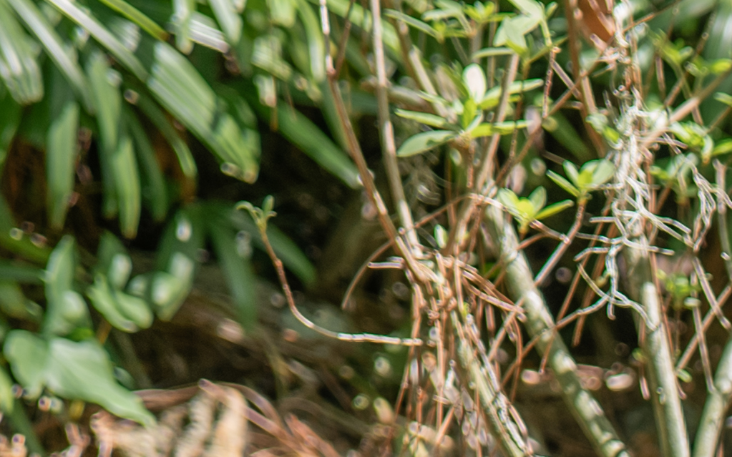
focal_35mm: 299
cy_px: 965
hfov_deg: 6.6
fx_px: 5964
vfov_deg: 4.3
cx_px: 1860
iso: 160
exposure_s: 1/200
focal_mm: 50
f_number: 2.8
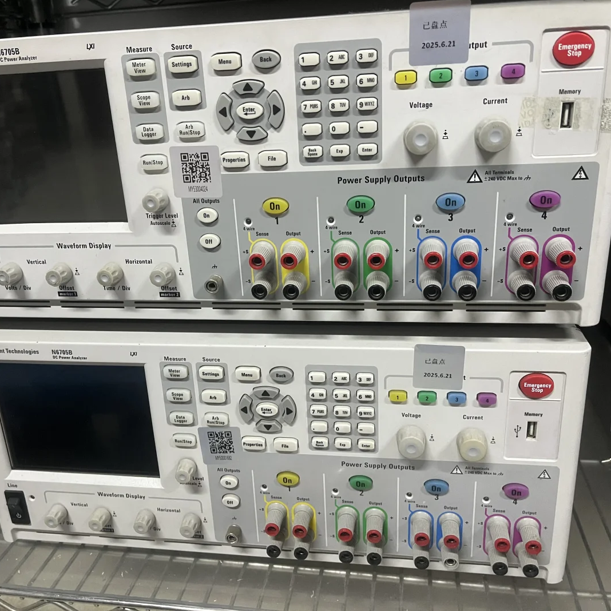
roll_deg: +4.1
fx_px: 619
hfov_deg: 52.5
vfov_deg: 52.5
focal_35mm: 31
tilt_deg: -21.1
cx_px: 285
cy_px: 303
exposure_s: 1/49
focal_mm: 5.1
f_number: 1.6
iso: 500
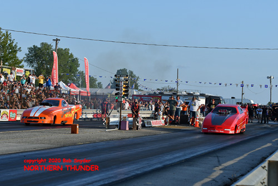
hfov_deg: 19.4
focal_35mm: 105
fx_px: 811
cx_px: 139
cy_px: 93
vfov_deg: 13.1
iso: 160
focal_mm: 70
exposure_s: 1/1000
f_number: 5.6
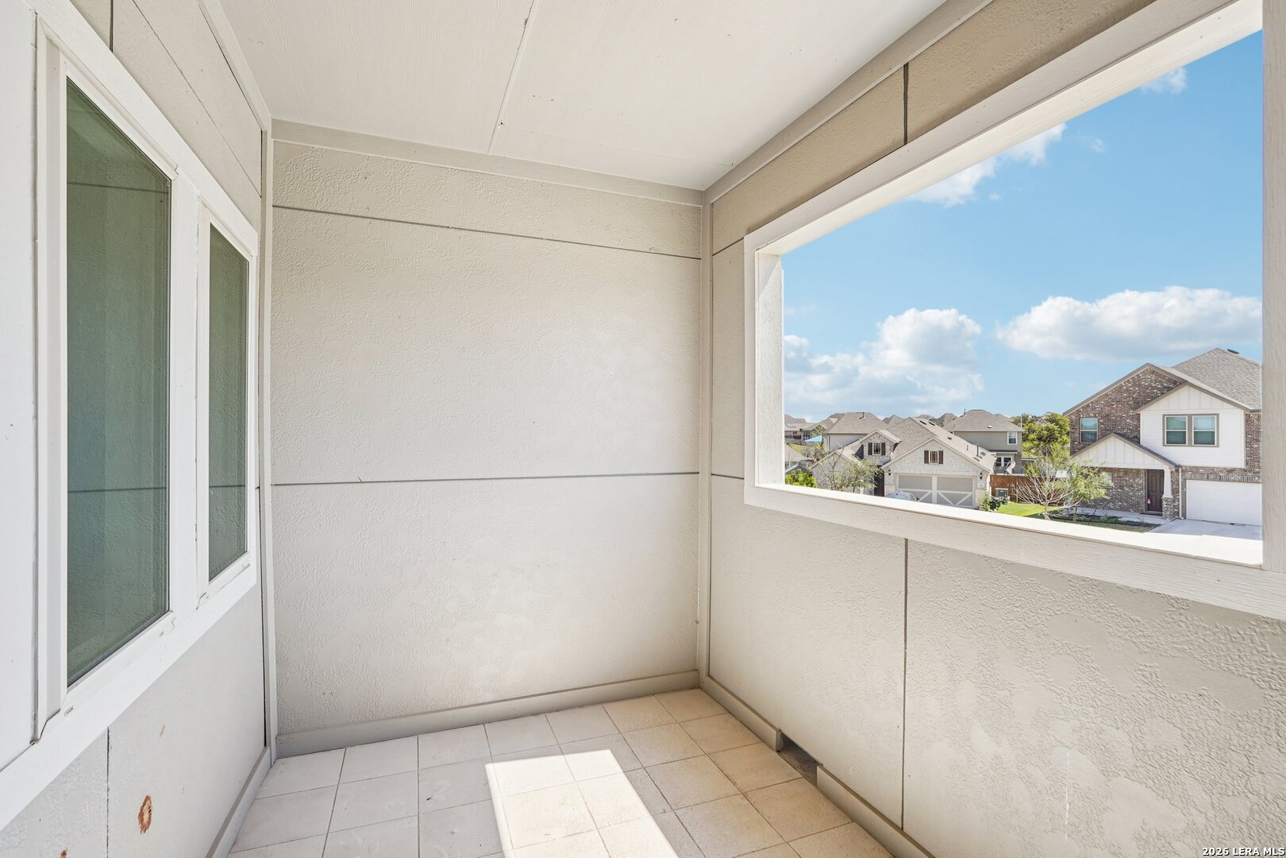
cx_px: 643
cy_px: 429
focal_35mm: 16
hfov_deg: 95.0
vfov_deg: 72.1
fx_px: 589
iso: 100
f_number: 8
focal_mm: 16.5
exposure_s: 1/125
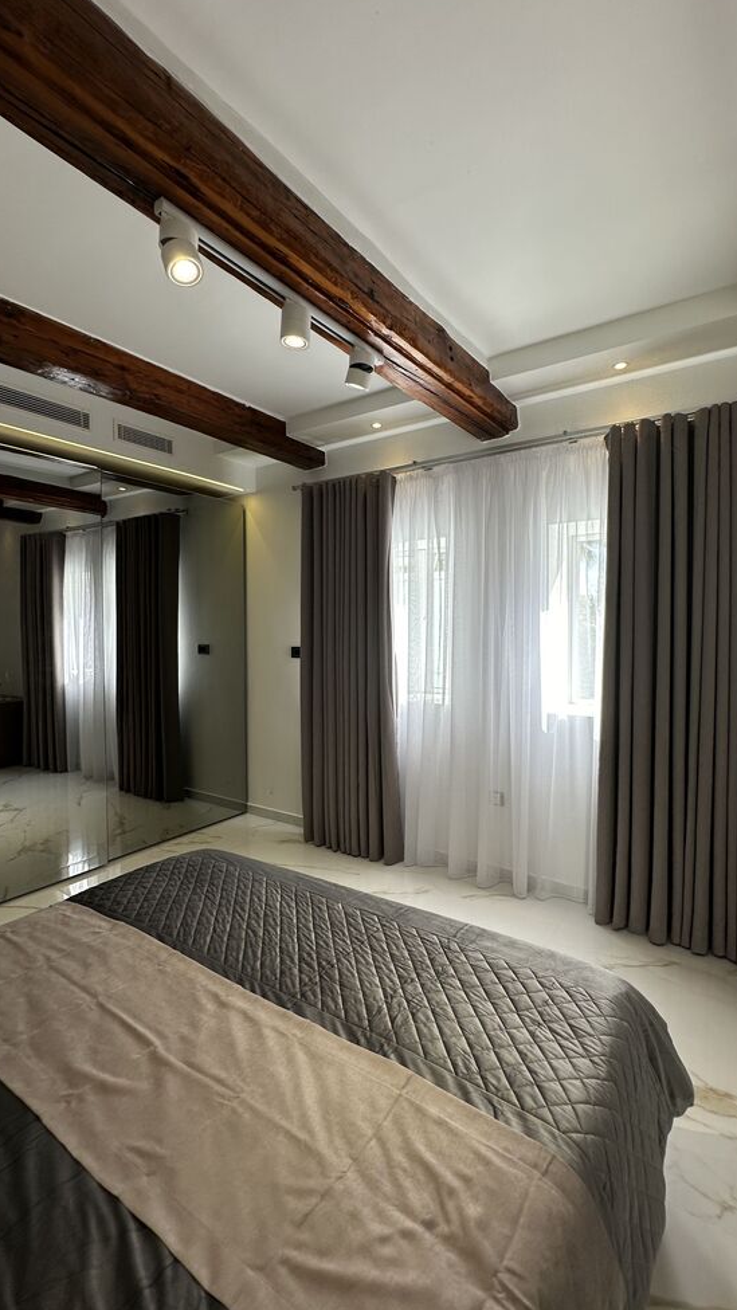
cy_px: 647
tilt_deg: -1.3
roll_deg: +0.1
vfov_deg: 99.4
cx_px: 392
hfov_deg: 67.0
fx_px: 556
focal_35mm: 16
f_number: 2.2
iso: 40
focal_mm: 2.22
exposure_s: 1/187
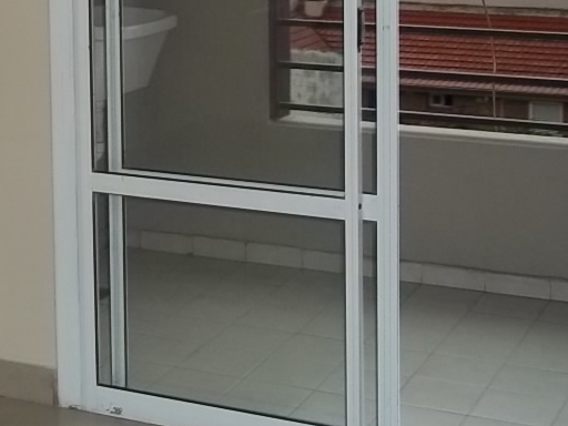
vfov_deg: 15.9
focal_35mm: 90
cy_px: -54
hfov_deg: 21.3
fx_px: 1477
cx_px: 67
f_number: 3.1
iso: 160
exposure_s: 1/30
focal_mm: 6.5
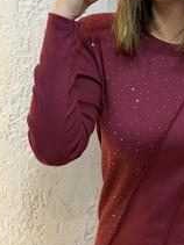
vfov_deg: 20.8
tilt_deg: -8.0
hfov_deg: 15.5
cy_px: 92
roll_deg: -1.3
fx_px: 667
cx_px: 171
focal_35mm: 94
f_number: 1.78
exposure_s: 1/100
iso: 80
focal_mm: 6.76
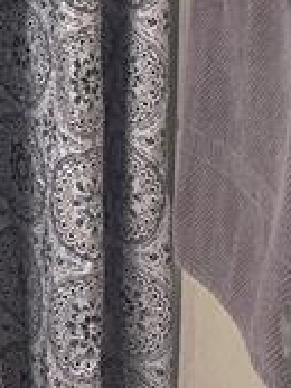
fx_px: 1243
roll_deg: +0.2
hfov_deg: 11.8
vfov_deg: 15.3
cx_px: -308
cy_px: -312
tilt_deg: -4.6
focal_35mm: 111
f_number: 1.6
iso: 125
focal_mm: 5.1
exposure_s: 1/60
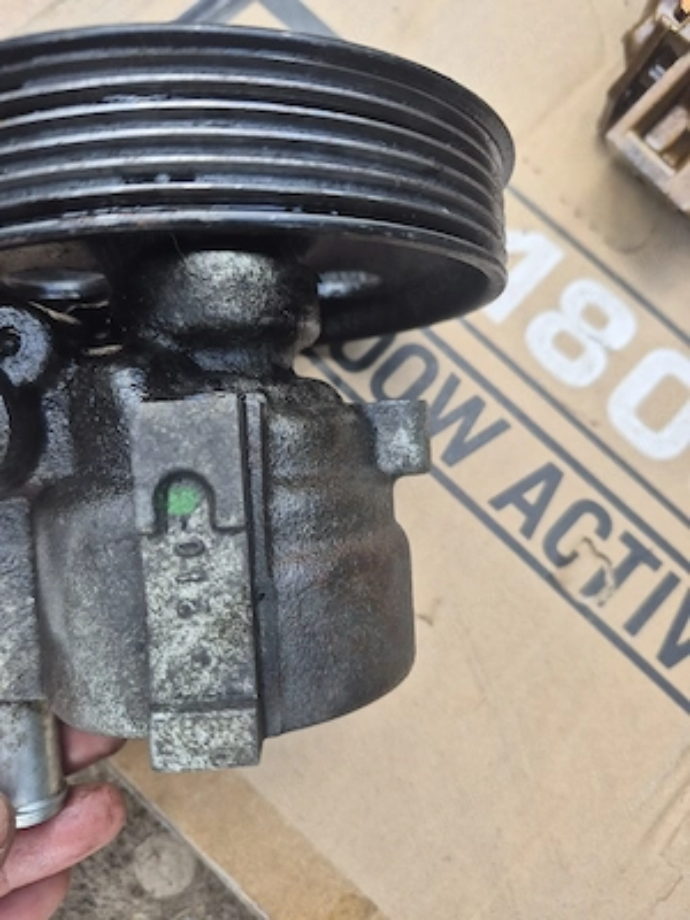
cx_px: 345
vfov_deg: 73.9
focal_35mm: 23
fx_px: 611
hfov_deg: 58.9
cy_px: 460
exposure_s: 1/182
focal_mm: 5.4
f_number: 1.8
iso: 50
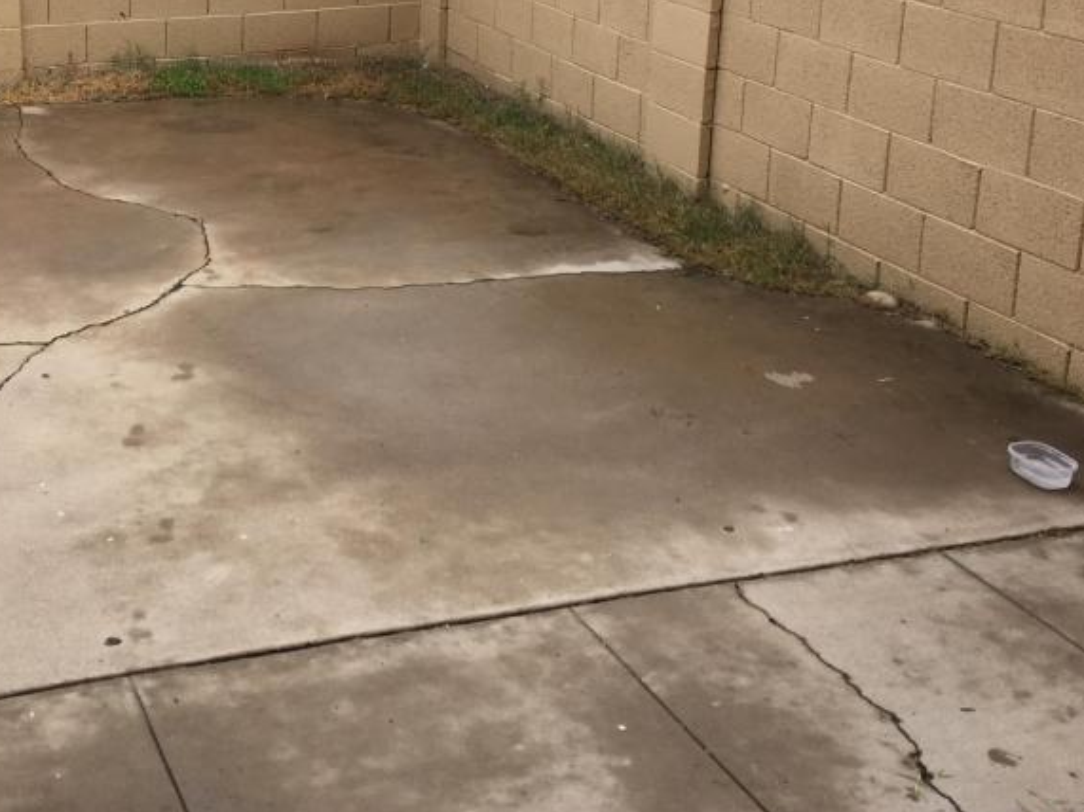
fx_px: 1628
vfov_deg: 27.5
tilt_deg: -15.0
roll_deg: -1.5
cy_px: 161
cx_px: 308
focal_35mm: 52
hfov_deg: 36.2
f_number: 2.2
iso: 25
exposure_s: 1/458
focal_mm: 4.15
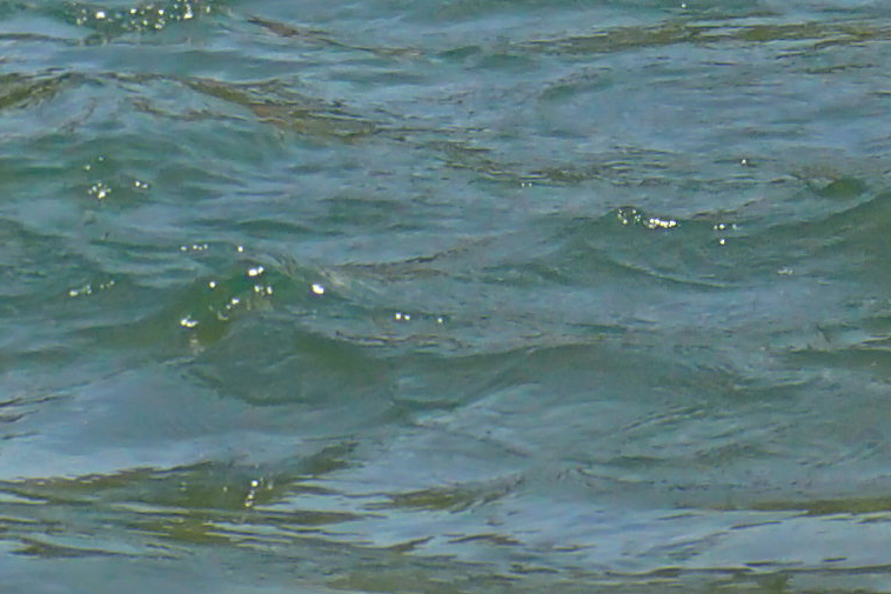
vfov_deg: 6.3
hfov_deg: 9.7
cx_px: 1210
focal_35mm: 207
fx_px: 5122
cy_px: -922
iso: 100
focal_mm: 6.86
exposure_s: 1/500
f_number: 3.5
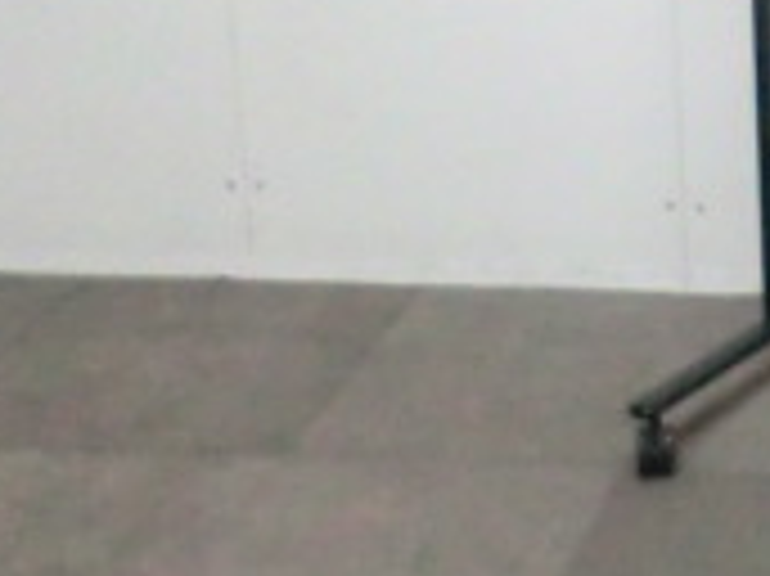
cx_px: 1265
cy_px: -284
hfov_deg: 17.0
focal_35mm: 101
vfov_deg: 13.8
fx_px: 2245
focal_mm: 4.9
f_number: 3.2
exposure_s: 1/60
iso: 640
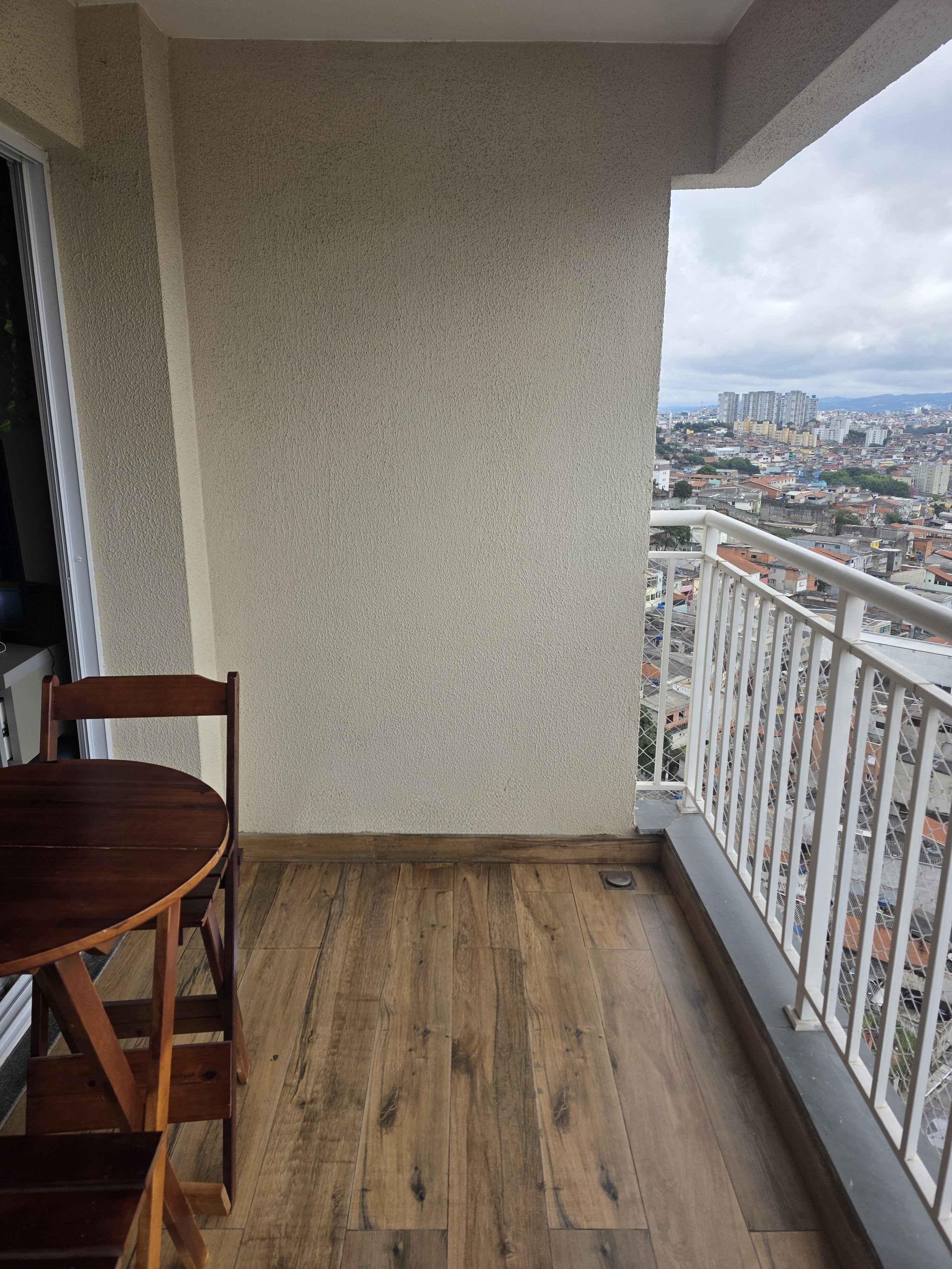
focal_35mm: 23
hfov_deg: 58.9
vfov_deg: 73.9
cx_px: 476
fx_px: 843
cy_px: 634
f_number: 1.7
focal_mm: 6.3
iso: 80
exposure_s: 1/2423
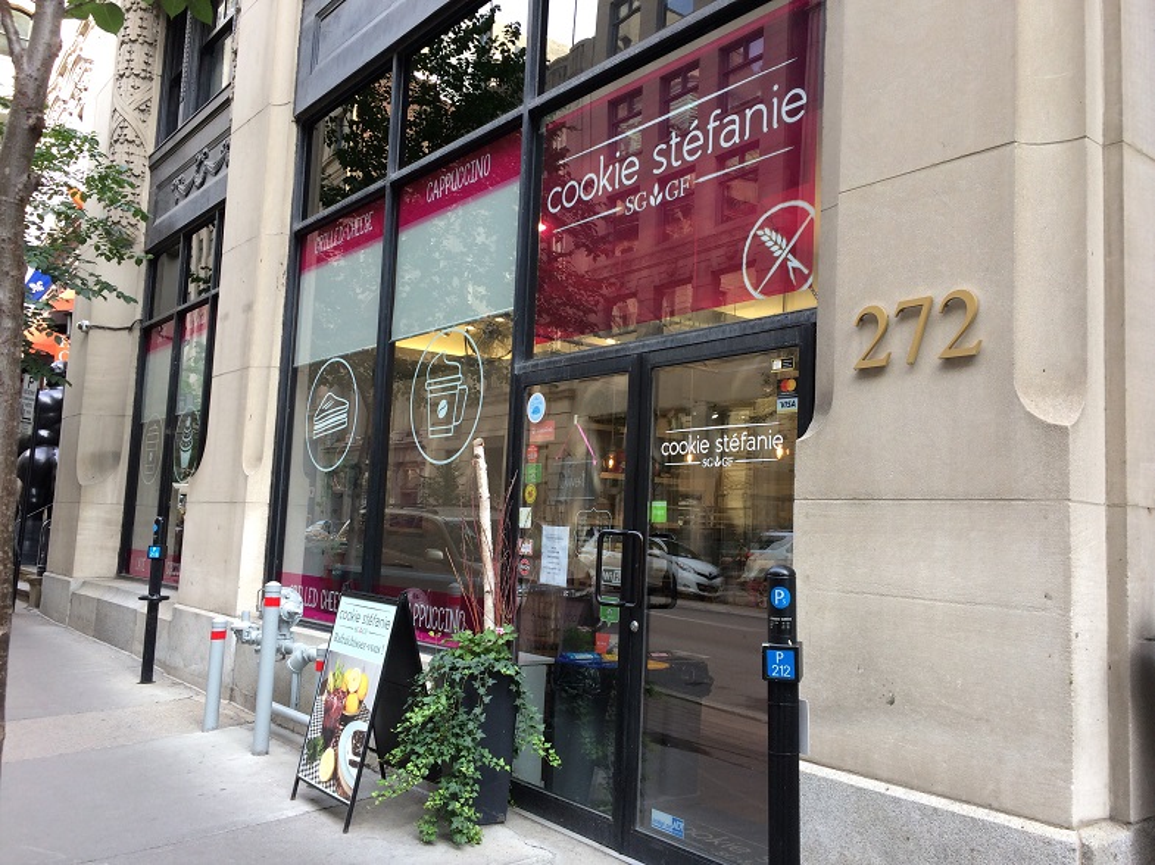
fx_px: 967
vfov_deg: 48.2
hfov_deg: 61.7
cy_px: 432
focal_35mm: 29
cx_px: 578
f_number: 2.2
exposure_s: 1/120
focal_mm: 4.15
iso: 50
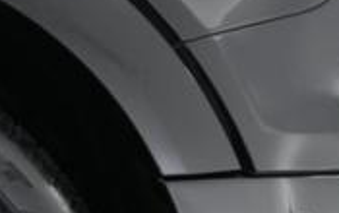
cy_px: 383
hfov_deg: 18.7
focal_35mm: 93
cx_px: -221
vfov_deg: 12.8
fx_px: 861
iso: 3200
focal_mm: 25
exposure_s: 1/160
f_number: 2.8
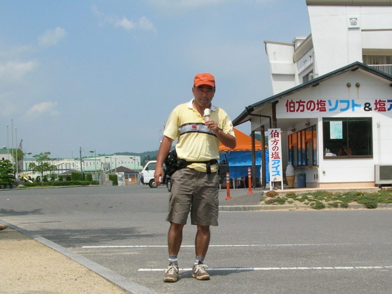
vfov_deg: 40.7
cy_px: 147
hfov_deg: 52.6
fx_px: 396
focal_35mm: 35
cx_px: 196
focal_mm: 5.8
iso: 50
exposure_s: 1/414
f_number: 5.6
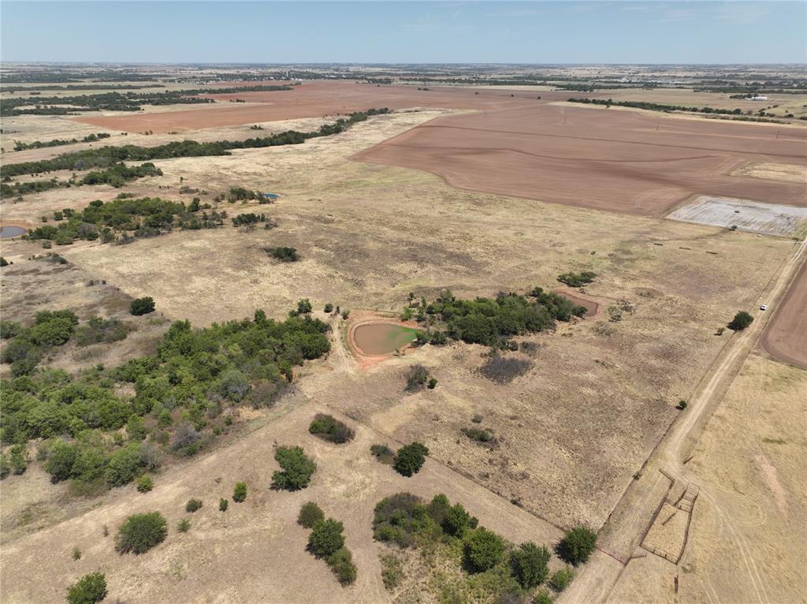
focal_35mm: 24
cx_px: 404
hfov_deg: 71.6
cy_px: 302
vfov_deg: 56.7
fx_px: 559
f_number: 2.8
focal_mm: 12.29
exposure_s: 1/2000
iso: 100
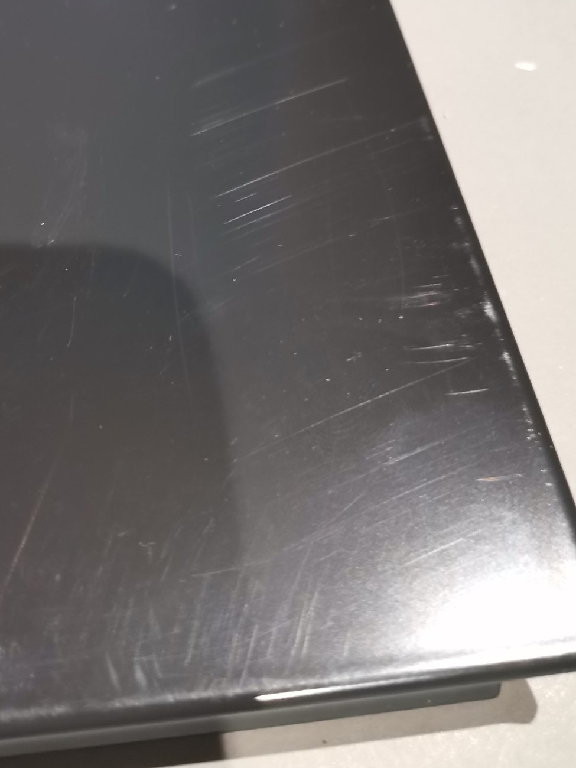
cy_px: 282
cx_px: 174
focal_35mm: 40
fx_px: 887
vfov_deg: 46.3
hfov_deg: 35.5
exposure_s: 1/50
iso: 320
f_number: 1.8
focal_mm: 4.75
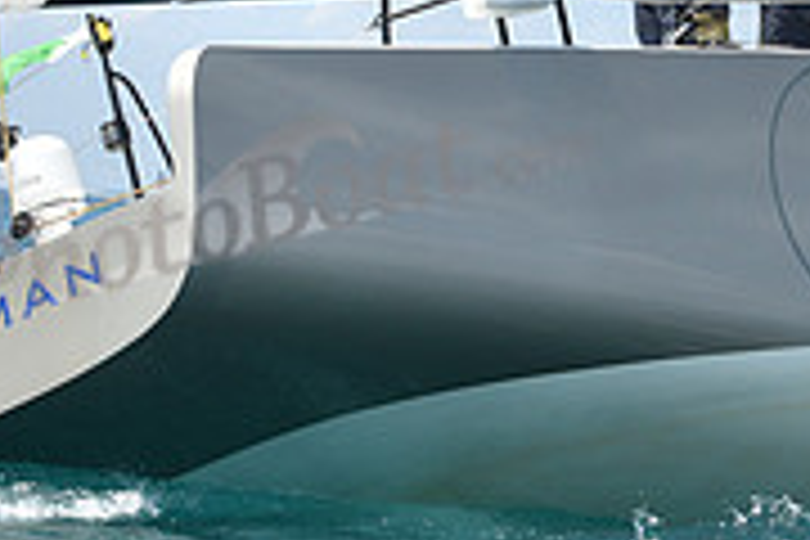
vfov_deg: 6.1
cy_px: -88
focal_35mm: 225
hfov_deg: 9.1
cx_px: 828
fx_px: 5062
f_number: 6.3
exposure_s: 1/1250
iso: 250
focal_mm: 70
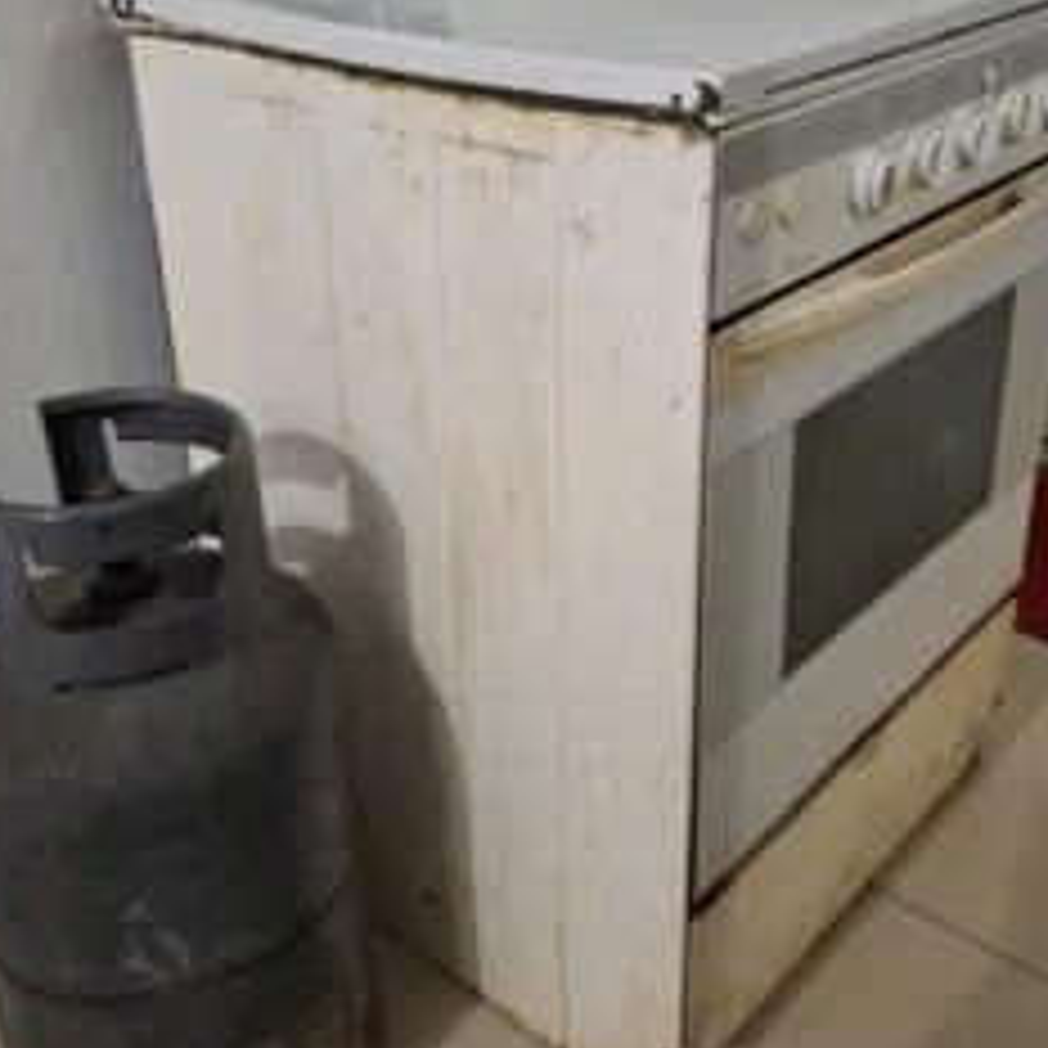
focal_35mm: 38
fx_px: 1302
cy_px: 418
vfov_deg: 43.6
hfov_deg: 43.8
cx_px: 576
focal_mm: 4.69
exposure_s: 1/25
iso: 250
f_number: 1.8
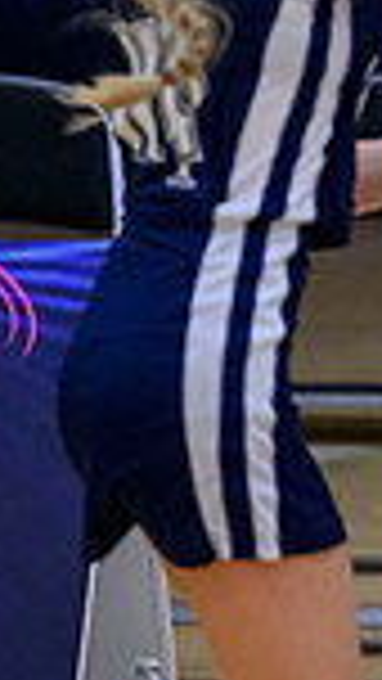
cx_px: 1476
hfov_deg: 1.3
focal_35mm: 934
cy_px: 72
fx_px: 16809
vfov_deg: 2.3
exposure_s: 1/1000
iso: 6400
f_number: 2.8
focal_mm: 200
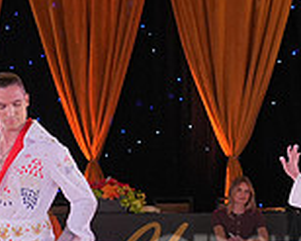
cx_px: 340
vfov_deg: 8.2
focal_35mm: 187
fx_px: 1665
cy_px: 265
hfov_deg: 10.2
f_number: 4
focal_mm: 53
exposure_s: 1/400
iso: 1600
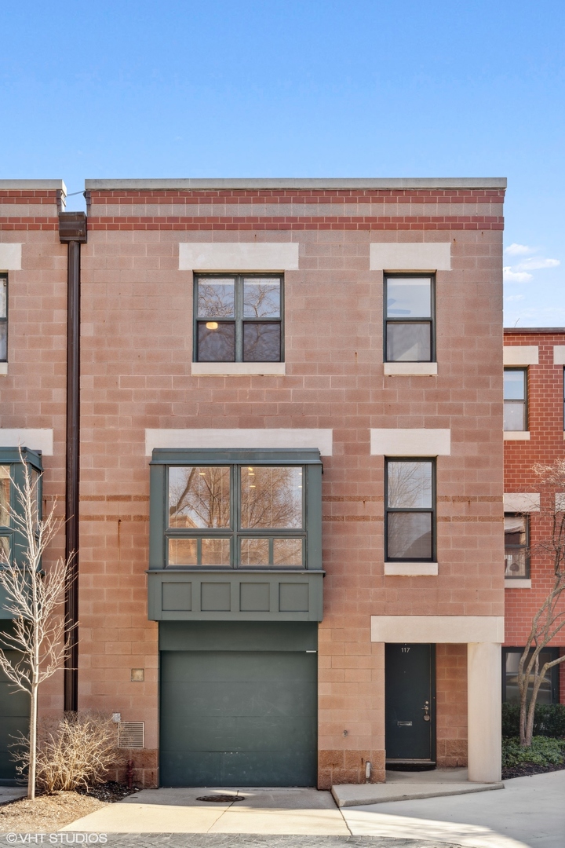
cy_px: 424
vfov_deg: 54.4
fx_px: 824
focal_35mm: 35
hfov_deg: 37.9
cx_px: 282
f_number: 8
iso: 320
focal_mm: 35
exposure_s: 1/50
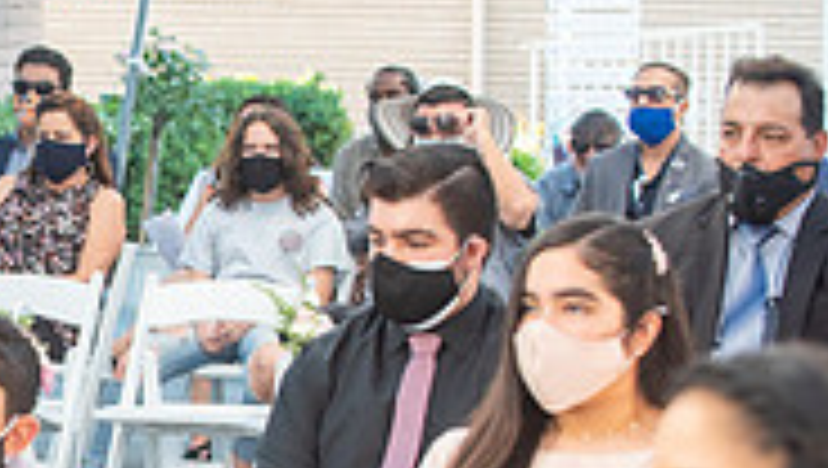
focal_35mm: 284
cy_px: 452
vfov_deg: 4.3
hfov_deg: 7.5
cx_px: -166
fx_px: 6243
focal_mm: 86
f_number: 5
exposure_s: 1/160
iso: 640
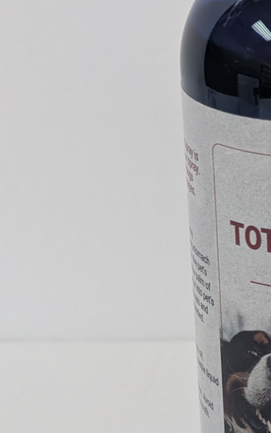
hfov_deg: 10.7
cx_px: 355
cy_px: 151
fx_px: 1418
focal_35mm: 120
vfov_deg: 17.3
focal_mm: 6.9
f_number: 1.68
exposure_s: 1/60
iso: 106
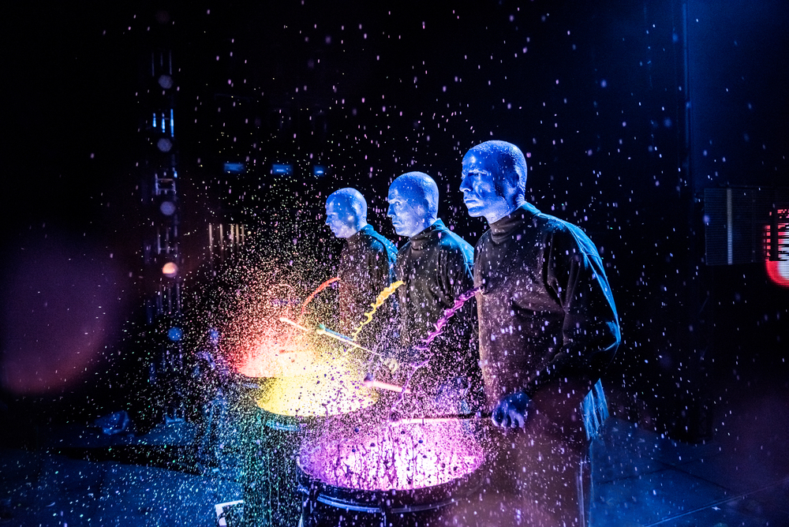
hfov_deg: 69.4
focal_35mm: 26
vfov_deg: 49.6
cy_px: 264
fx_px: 570
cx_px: 394
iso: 1000
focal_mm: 26
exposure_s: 1/500
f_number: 2.8
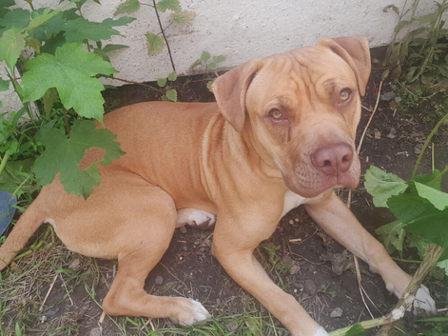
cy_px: 168
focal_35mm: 27
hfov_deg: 65.3
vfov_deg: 51.3
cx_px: 224
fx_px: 349
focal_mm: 4
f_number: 1.8
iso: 40
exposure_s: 1/100
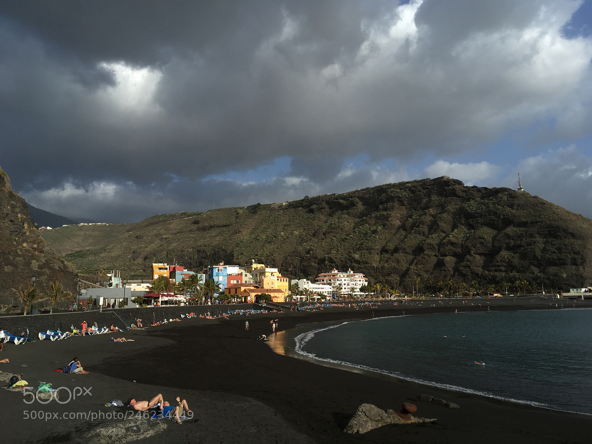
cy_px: 222
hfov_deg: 61.7
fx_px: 496
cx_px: 296
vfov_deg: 48.2
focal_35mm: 29
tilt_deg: +9.6
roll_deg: +0.5
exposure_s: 1/1241
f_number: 2.2
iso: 25
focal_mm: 4.15
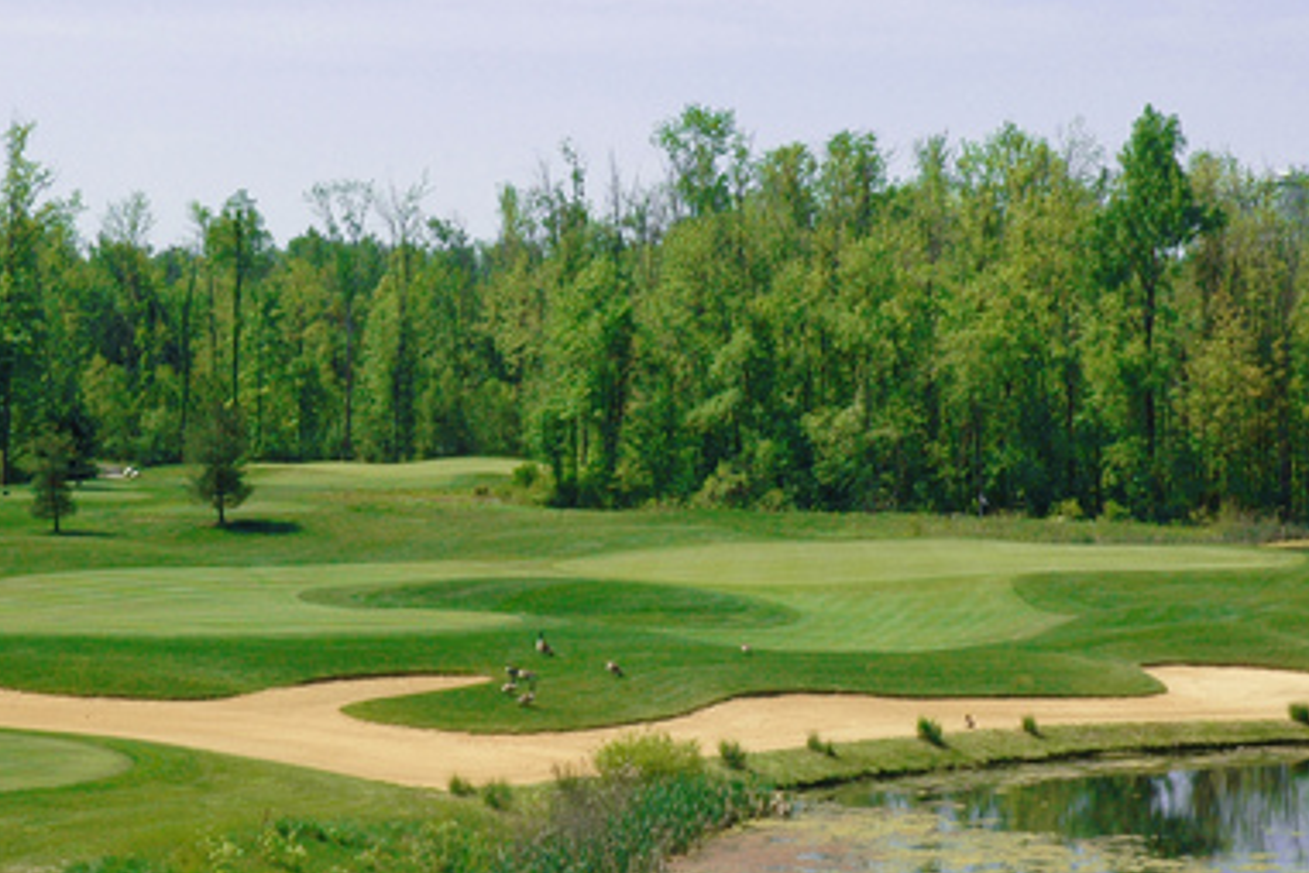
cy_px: 388
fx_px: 4581
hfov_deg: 16.3
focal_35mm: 126
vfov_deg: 10.9
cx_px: 605
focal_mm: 50
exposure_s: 1/320
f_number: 10
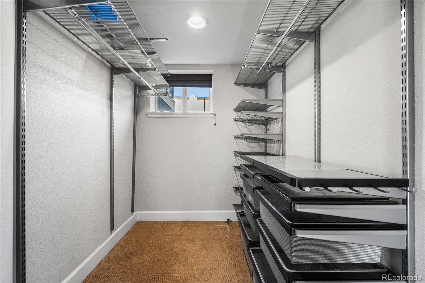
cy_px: 142
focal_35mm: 16
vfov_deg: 73.7
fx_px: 189
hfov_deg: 96.7
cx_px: 212
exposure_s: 1/60
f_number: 8
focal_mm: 16
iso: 200
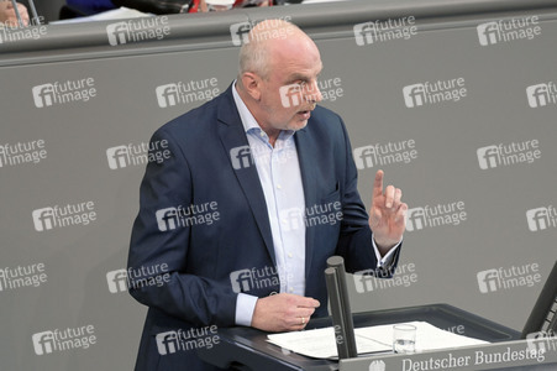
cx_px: 278
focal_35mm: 390
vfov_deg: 3.5
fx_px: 6030
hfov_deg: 5.3
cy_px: 186
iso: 8000
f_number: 5.6
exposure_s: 1/400
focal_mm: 390
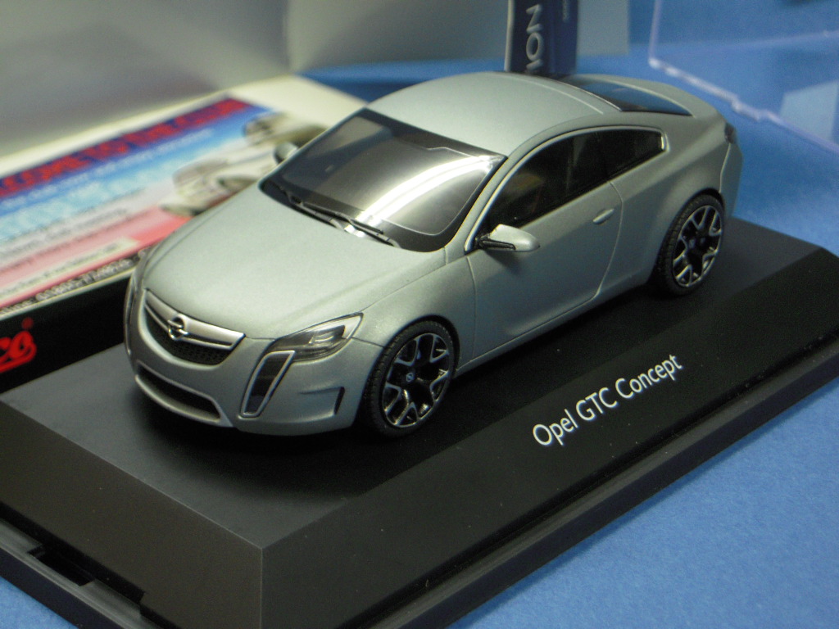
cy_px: 314
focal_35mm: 81
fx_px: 1963
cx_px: 420
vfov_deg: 18.2
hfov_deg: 24.1
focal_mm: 14.5
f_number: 4.7
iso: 400
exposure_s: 1/15
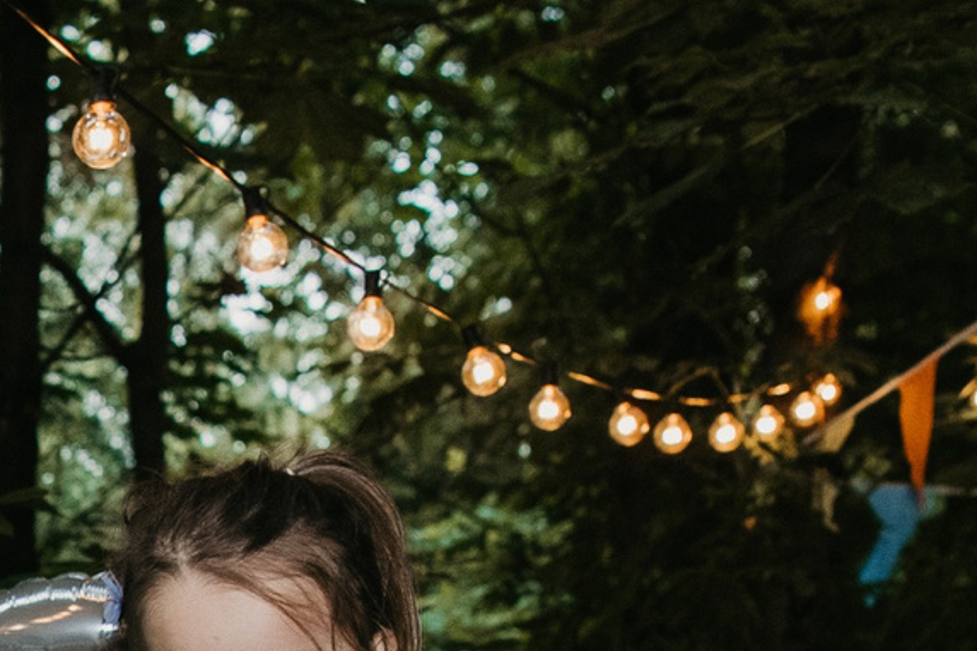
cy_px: 1302
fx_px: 3283
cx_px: -438
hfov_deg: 15.7
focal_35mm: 121
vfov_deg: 10.4
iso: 400
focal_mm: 26
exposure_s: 1/160
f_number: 4
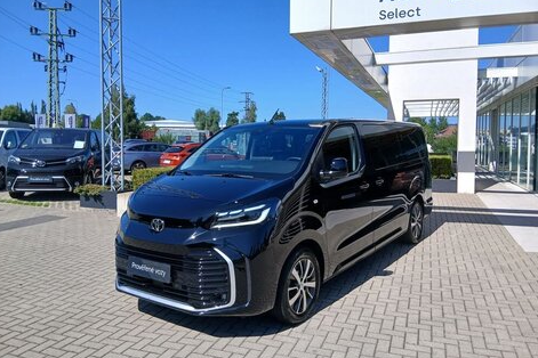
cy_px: 161
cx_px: 268
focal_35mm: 28
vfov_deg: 46.3
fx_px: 418
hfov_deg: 65.5
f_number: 1.8
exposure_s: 1/791
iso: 20
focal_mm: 3.98
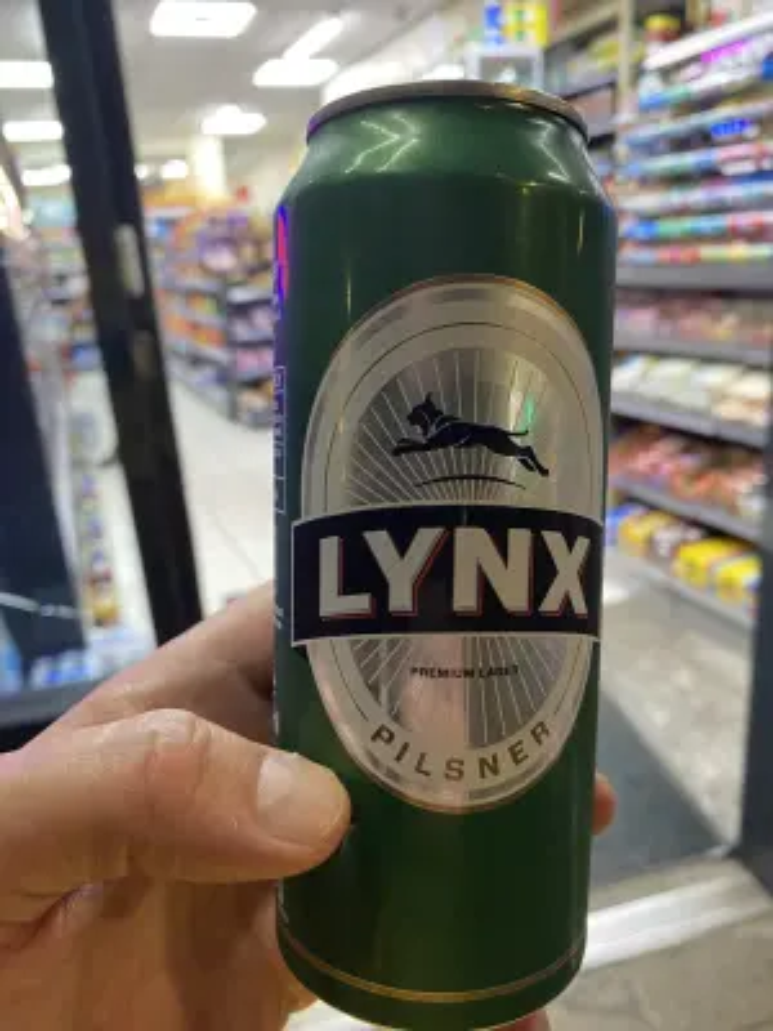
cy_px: 516
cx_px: 386
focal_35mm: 25
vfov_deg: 69.4
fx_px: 744
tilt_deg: -16.8
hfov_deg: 54.9
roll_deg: +5.2
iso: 125
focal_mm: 4.25
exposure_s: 1/50
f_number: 1.8
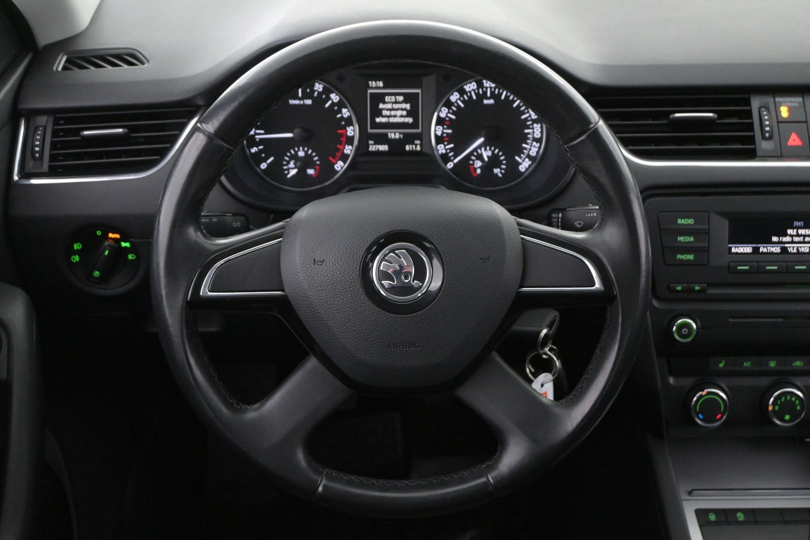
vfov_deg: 31.9
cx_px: 405
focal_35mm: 42
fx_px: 945
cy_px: 270
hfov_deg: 46.4
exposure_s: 1/50
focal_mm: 28
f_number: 4.5
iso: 5000
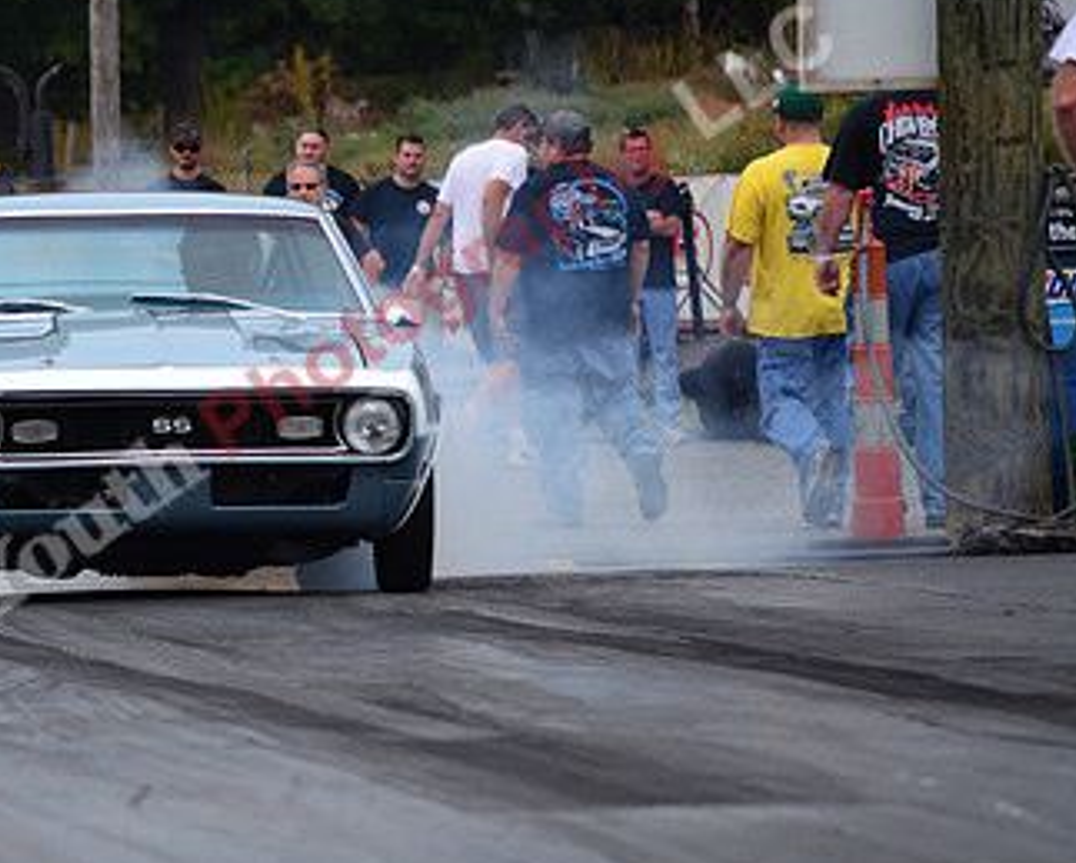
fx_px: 16065
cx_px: 260
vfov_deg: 3.1
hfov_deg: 3.8
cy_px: 430
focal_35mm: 504
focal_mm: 200
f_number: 6.3
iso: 1000
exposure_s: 1/2500
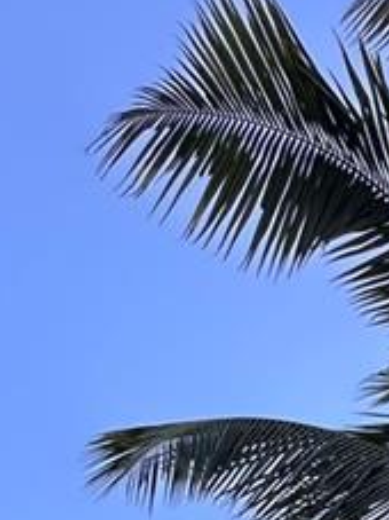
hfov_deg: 16.5
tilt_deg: +35.4
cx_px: 712
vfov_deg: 16.0
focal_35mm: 74
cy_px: 1184
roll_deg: -7.3
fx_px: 1110
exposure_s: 1/239
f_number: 2.2
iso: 40
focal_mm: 2.22
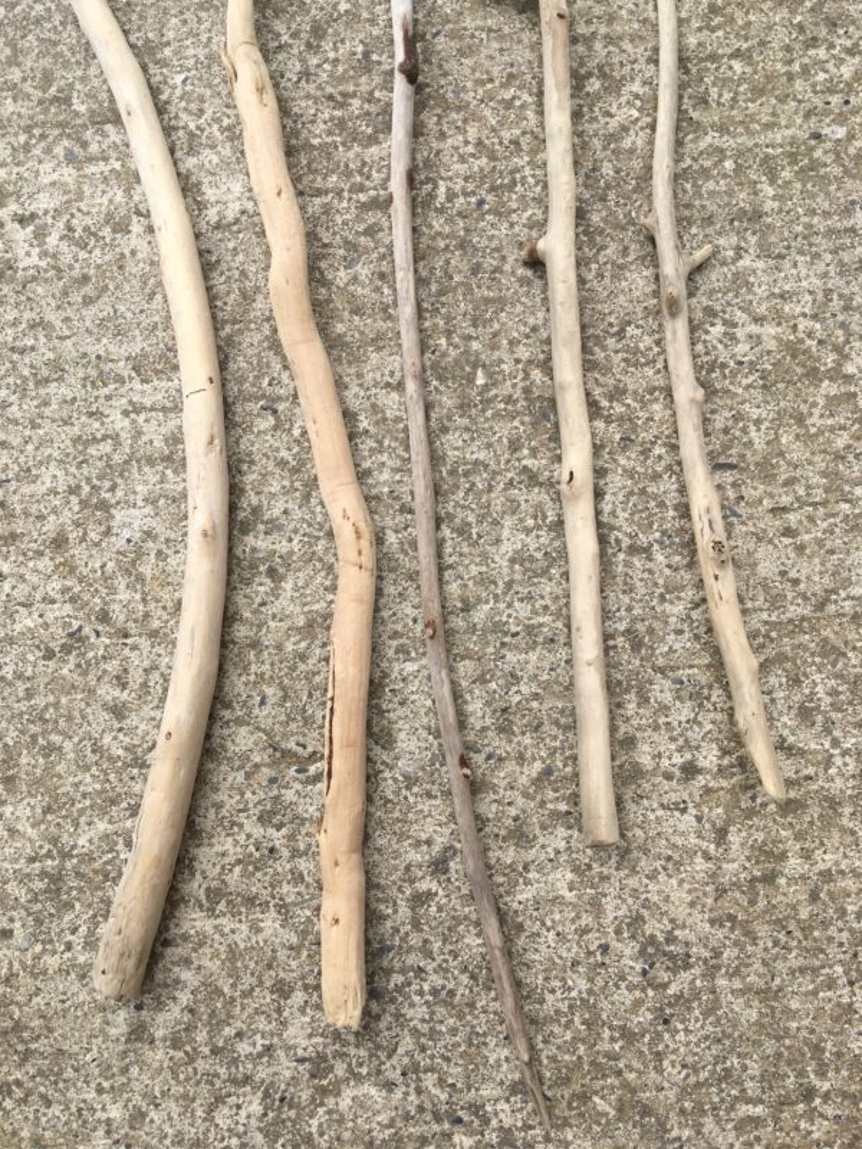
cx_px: 431
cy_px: 574
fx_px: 963
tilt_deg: -82.6
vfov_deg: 61.7
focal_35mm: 29
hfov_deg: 48.2
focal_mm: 4.15
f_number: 2.2
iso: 25
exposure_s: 1/1083
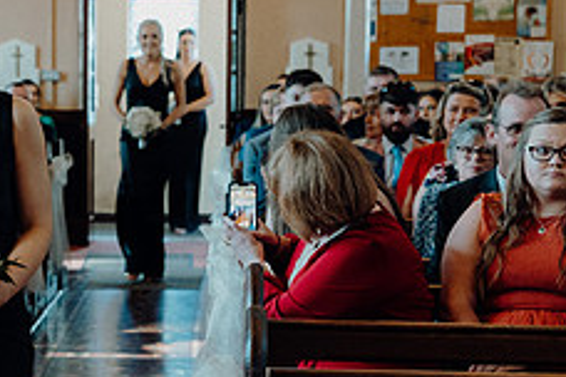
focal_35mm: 127
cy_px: 254
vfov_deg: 10.8
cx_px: -77
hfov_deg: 15.6
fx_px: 1997
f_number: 3.5
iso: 2000
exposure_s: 1/200
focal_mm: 50
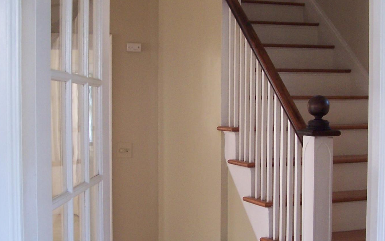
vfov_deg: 21.6
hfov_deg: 34.0
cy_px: 124
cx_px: 193
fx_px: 629
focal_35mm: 60
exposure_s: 1/20
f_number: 2.8
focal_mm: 6.3
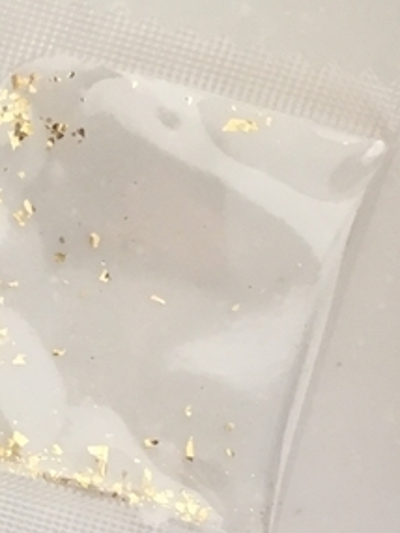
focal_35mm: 122
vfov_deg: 15.6
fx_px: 1878
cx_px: -407
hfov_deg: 11.0
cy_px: 625
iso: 100
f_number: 2.2
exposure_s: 1/30
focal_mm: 4.15
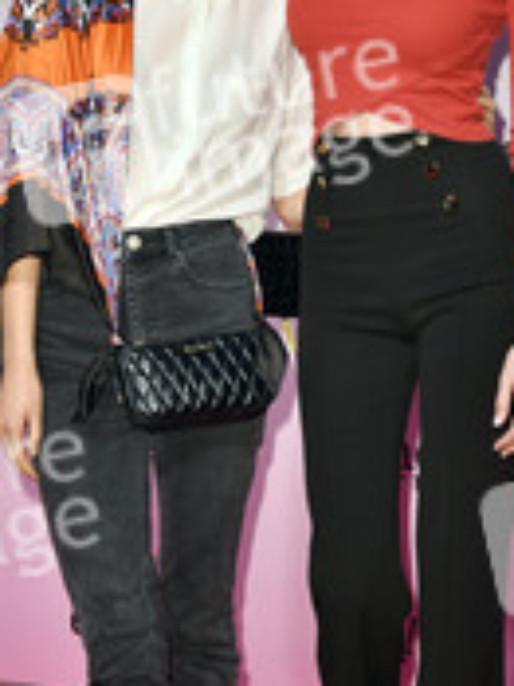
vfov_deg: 19.5
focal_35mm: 101
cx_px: 326
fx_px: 2002
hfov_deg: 14.6
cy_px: 329
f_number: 5.6
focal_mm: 46
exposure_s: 1/200
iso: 400
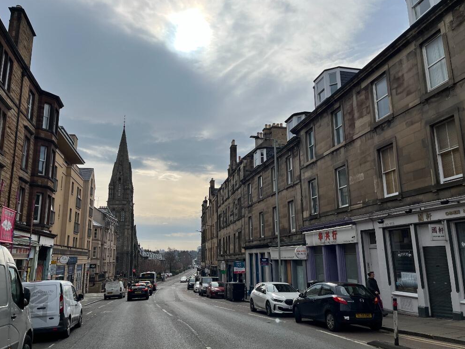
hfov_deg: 65.3
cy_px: 176
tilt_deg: +11.6
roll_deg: +0.6
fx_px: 363
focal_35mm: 27
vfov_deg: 51.4
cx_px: 232
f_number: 1.6
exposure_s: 1/7353
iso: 50
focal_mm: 5.1
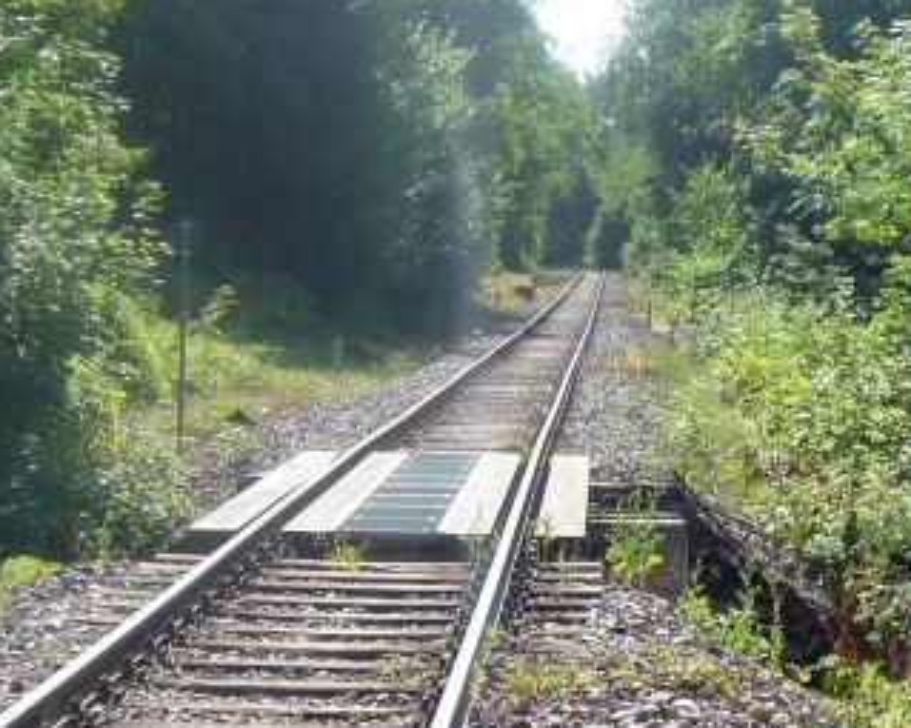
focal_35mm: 119
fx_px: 3208
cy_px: 414
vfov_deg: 12.9
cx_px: 491
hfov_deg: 16.2
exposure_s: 1/250
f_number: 4.7
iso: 100
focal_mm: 8.2
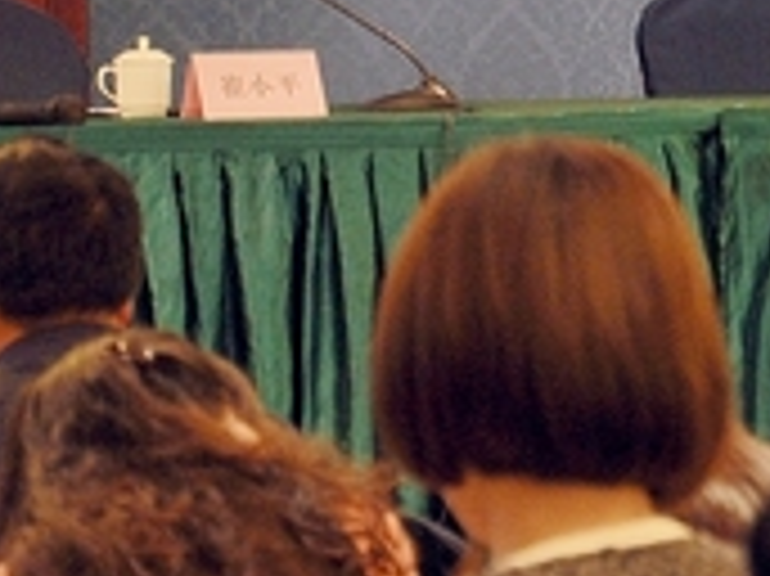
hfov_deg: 4.6
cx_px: 1238
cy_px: -90
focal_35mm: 430
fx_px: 9551
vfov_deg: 3.5
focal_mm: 85
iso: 320
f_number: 5.6
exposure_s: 1/13
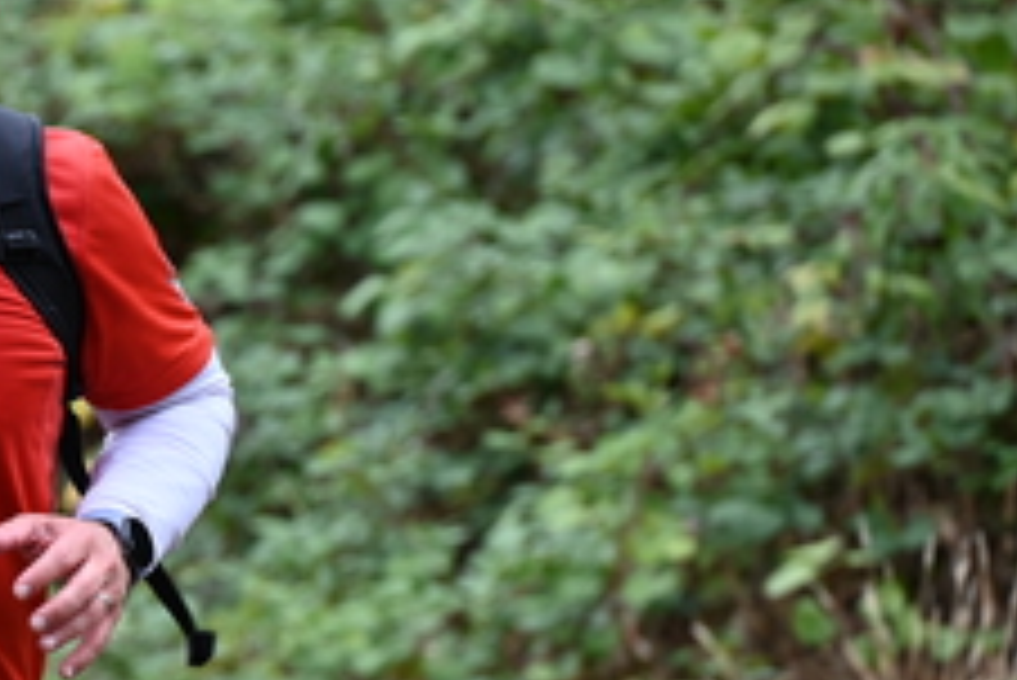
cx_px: -216
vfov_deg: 2.8
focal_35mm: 487
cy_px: 529
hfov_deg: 4.2
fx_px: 13766
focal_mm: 200
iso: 400
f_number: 6.3
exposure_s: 1/320
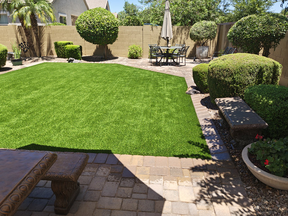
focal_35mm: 25
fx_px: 208
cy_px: 108
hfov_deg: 69.4
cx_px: 144
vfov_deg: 54.9
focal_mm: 4.68
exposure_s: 1/319
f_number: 1.7
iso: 100
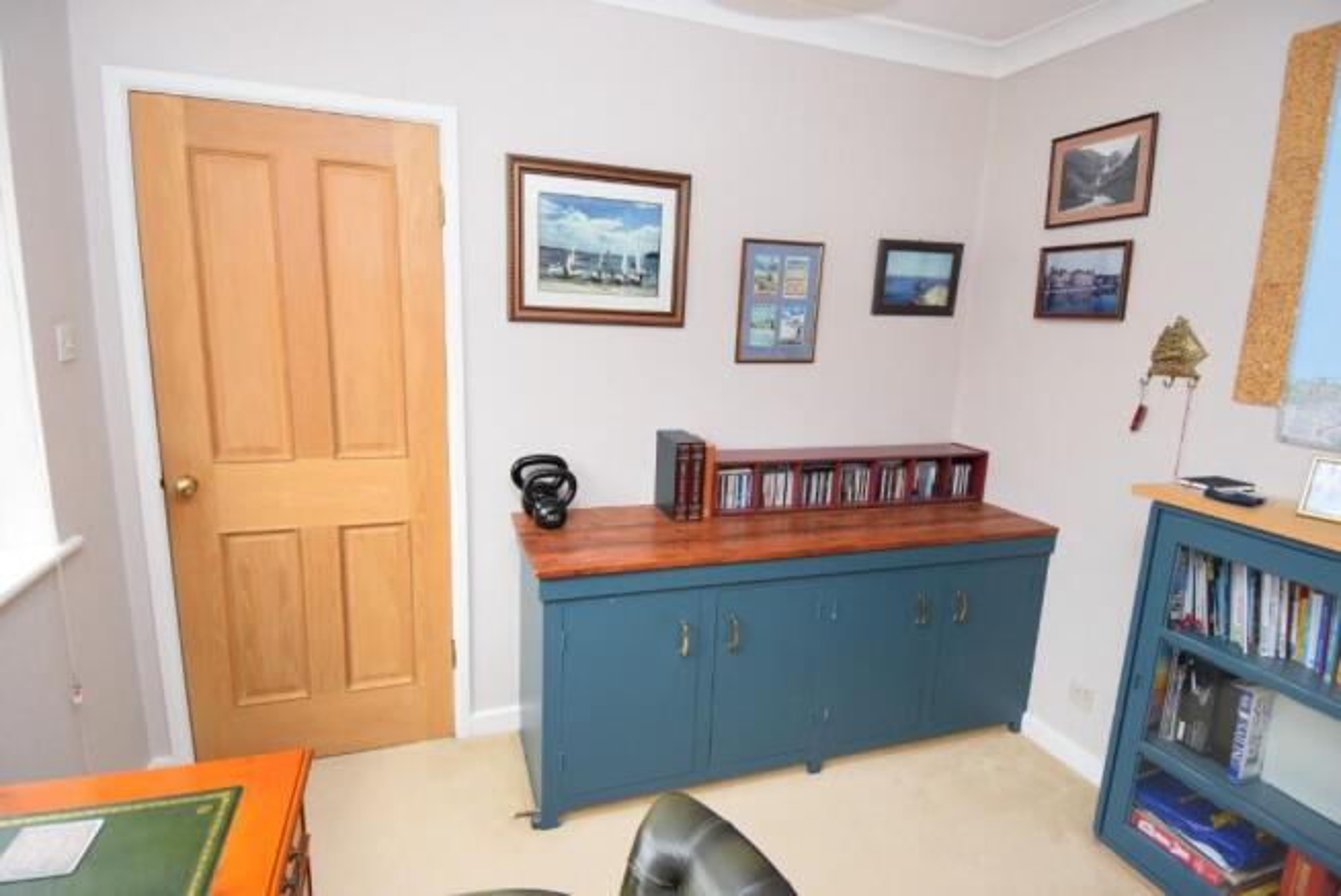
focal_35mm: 18
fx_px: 671
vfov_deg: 67.5
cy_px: 448
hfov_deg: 90.0
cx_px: 670
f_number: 5
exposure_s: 1/100
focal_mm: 12
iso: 800
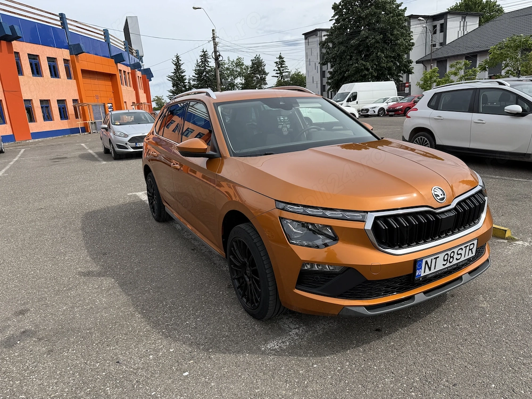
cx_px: 266
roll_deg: +3.2
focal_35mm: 24
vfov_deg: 56.8
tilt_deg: -13.7
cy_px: 200
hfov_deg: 71.6
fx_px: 369
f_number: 1.78
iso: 80
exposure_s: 1/3425
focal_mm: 6.76
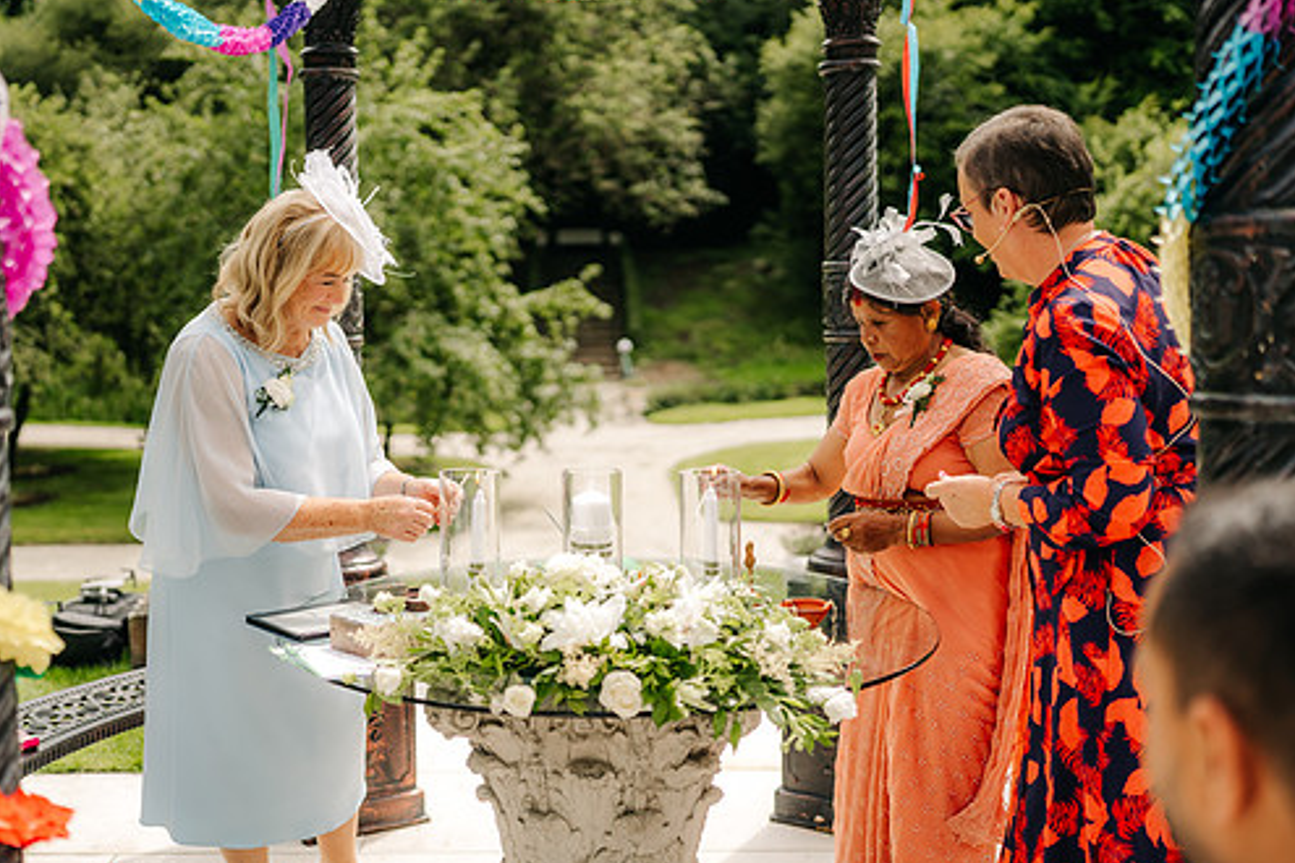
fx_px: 1475
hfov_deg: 47.3
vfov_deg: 32.6
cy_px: 383
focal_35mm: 41
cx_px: 568
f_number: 1.4
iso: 100
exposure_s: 1/4000
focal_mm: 35
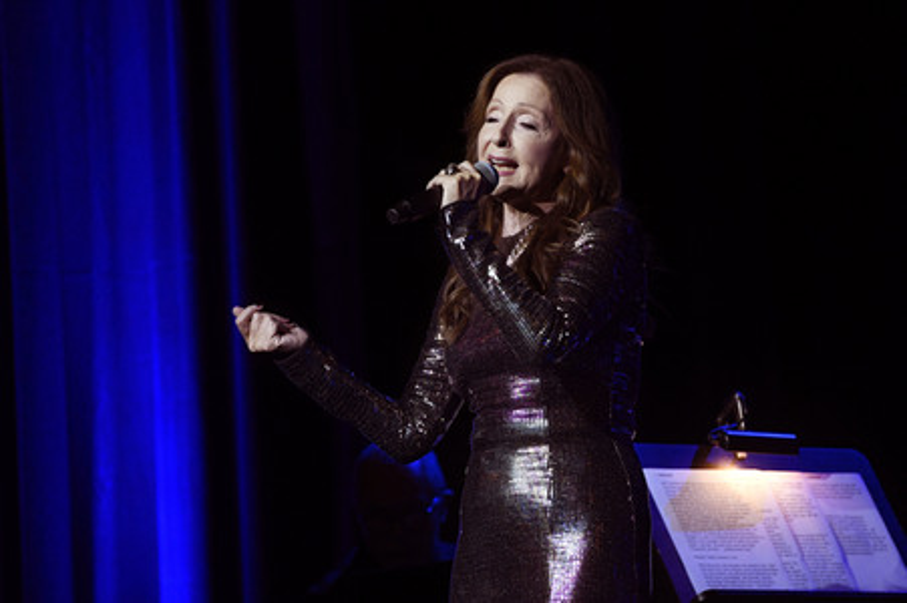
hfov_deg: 10.3
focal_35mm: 200
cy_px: 302
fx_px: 5035
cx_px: 454
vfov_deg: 6.9
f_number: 5.6
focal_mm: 200
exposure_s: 1/640
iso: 1250
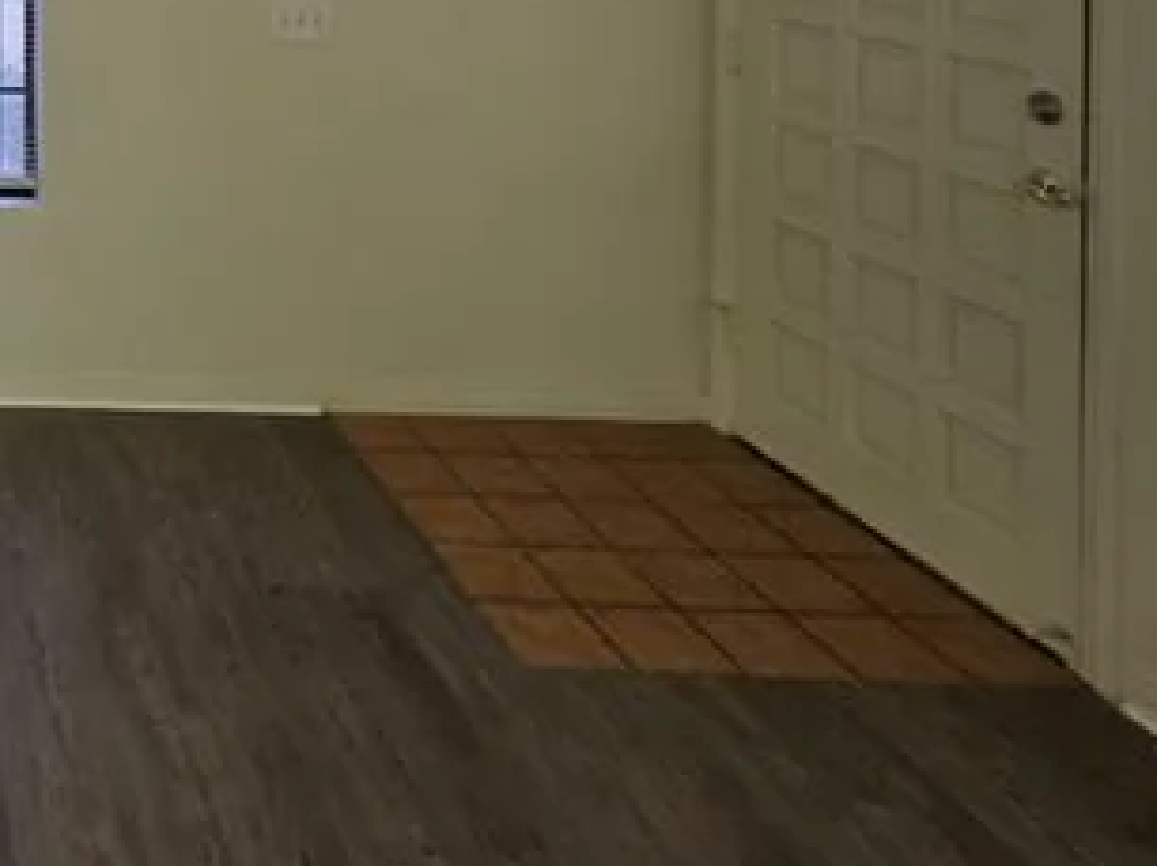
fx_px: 1136
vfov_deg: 34.7
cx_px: -257
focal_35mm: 34
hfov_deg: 38.5
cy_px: -132
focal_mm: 2.2
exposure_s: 1/60
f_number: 1.9
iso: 160
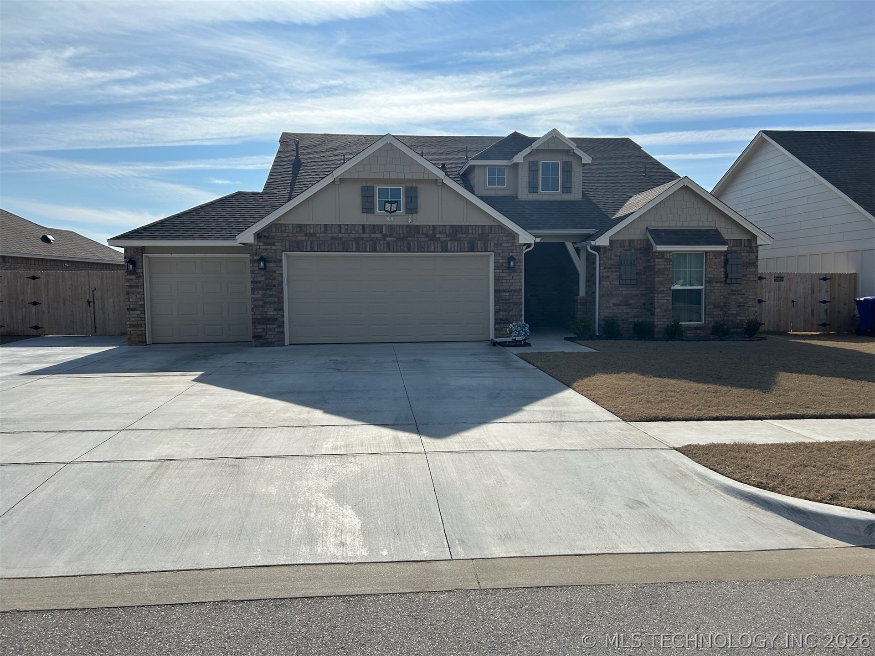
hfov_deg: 67.3
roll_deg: +1.1
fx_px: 657
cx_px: 438
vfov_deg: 53.1
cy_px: 328
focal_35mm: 26
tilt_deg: -3.5
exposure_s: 1/9434
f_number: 1.5
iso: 50
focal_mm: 5.7
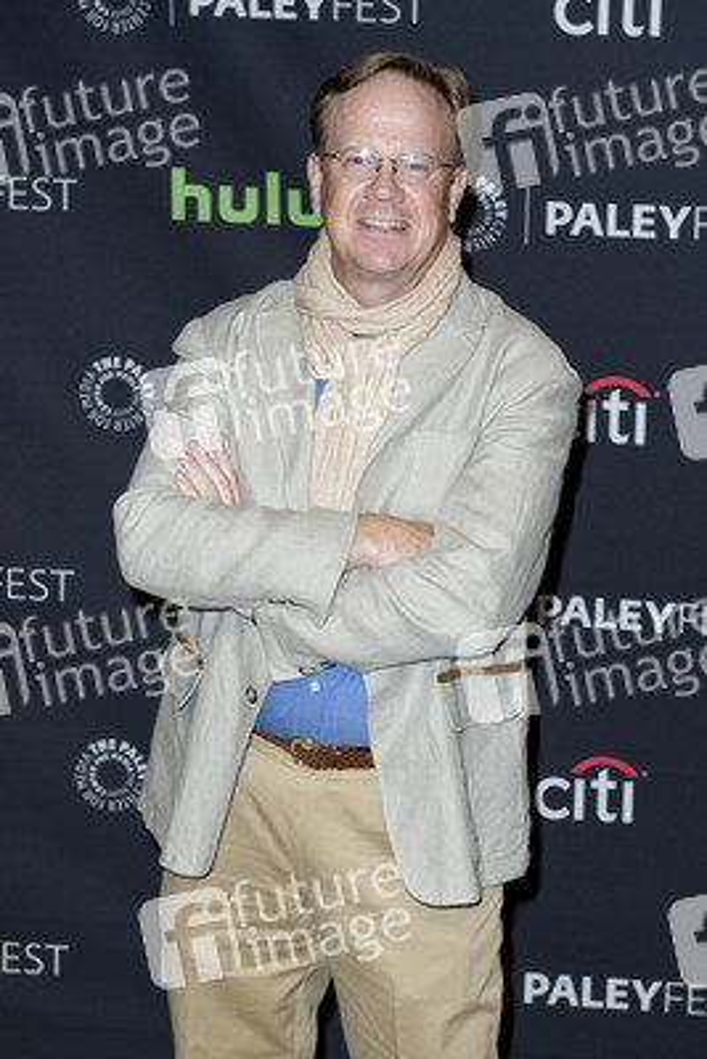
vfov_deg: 28.8
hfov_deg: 19.5
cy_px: 530
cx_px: 354
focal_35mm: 70
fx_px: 2060
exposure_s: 1/320
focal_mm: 70
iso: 640
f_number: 5.6
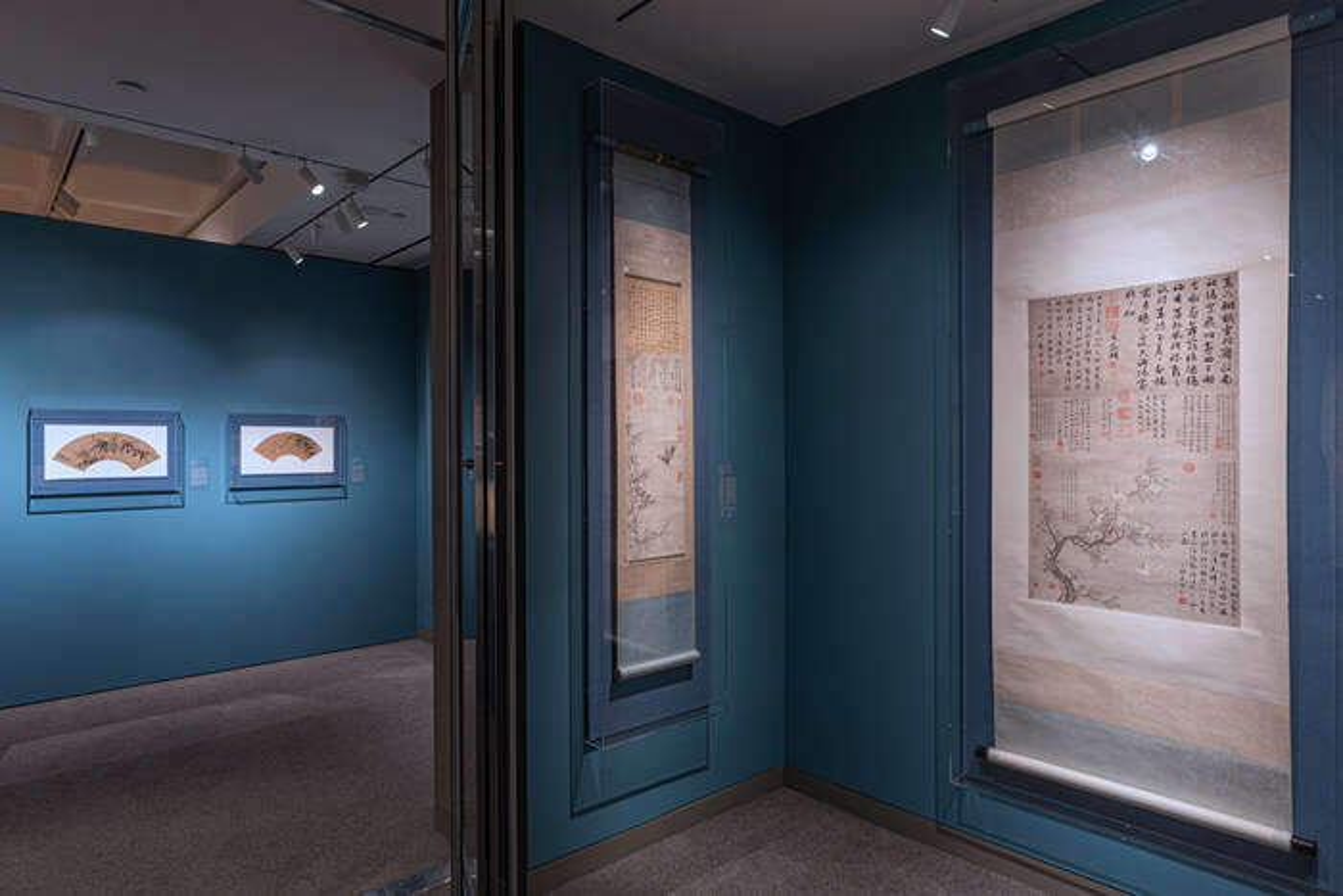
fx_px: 746
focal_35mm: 20
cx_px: 672
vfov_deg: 62.0
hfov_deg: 84.0
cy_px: 448
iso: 100
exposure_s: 1.6
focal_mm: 20
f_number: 8
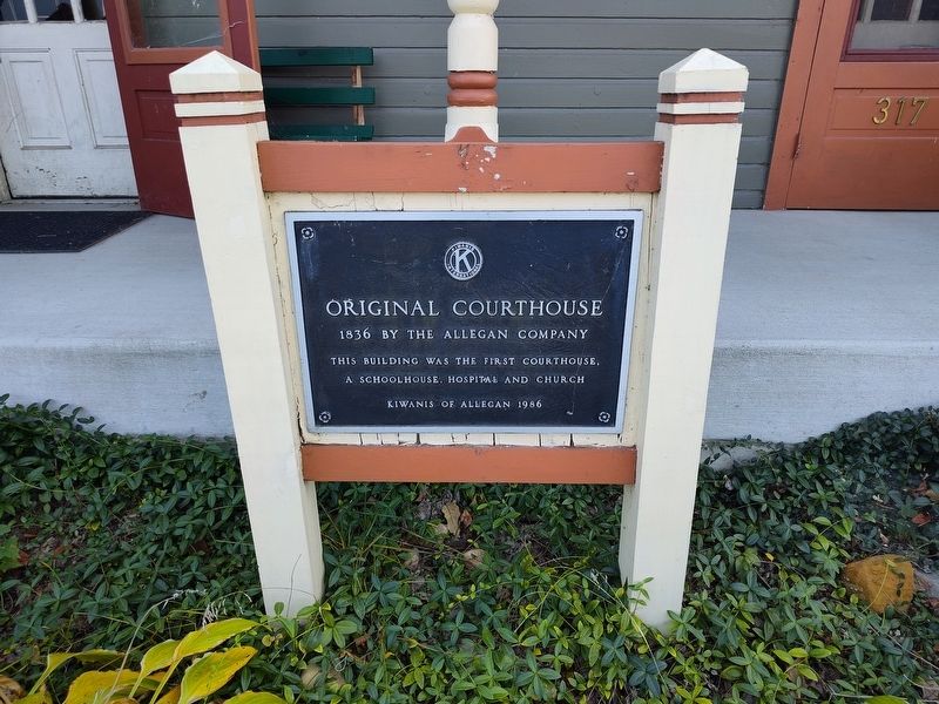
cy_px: 352
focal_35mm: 23
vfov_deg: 58.9
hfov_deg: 73.9
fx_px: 624
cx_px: 470
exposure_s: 1/200
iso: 100
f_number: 1.8
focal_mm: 5.56
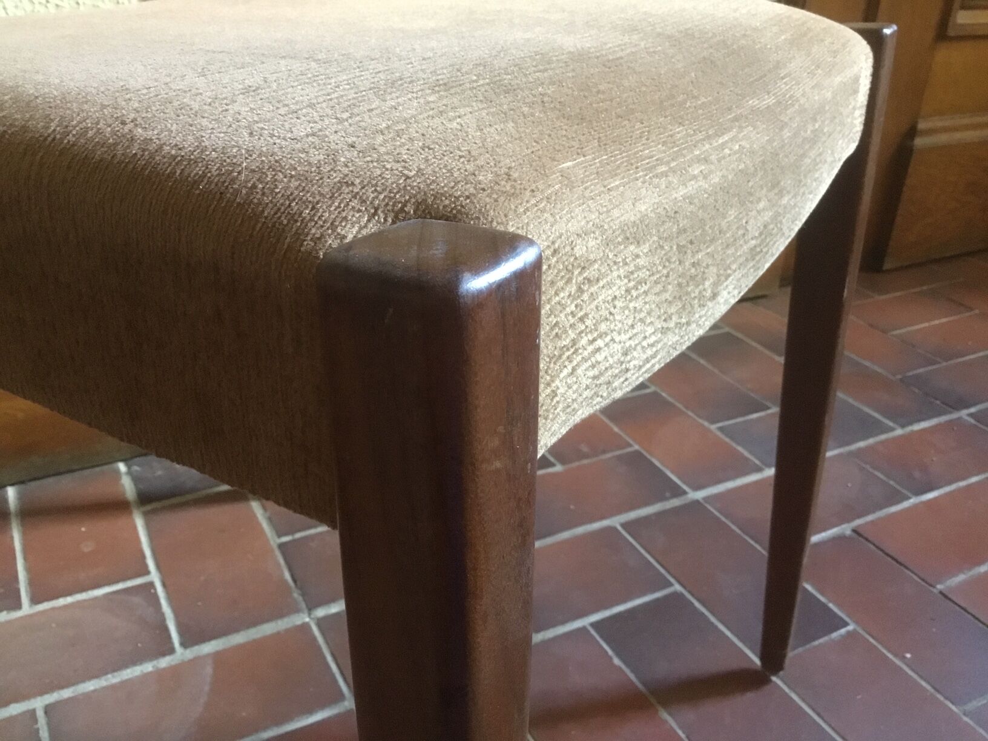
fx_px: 885
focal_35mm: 31
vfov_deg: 45.4
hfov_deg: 58.4
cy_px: 370
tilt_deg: -27.5
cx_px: 494
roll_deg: -1.9
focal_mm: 3.3
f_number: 2.4
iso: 400
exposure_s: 1/17
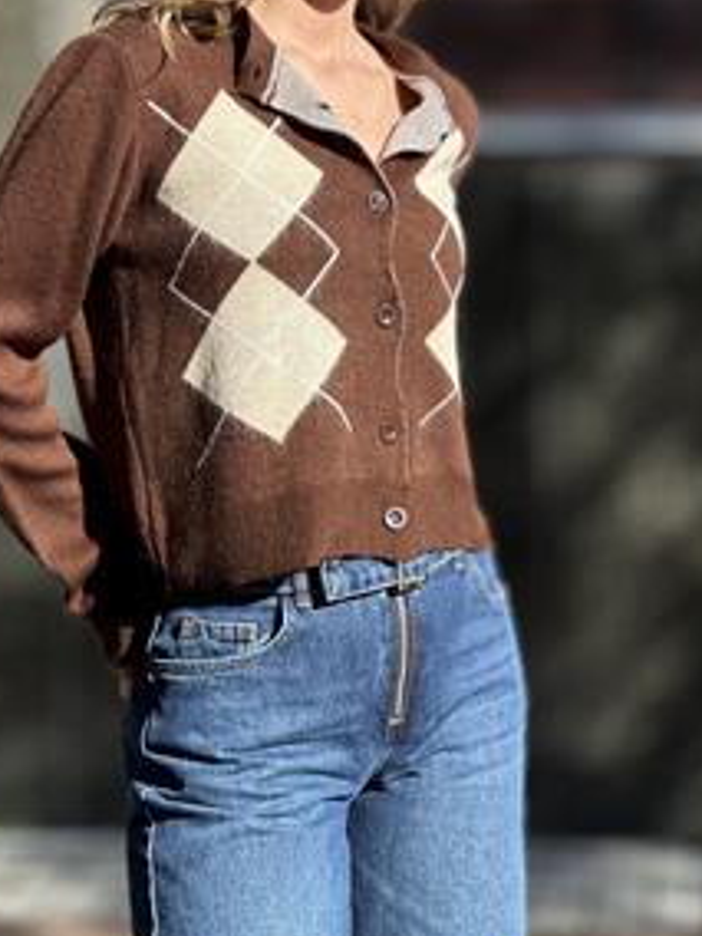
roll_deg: +0.5
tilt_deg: -4.2
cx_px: 250
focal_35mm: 112
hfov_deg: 13.2
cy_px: 295
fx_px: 3028
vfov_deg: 17.5
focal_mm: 9
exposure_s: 1/525
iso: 32
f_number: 2.8
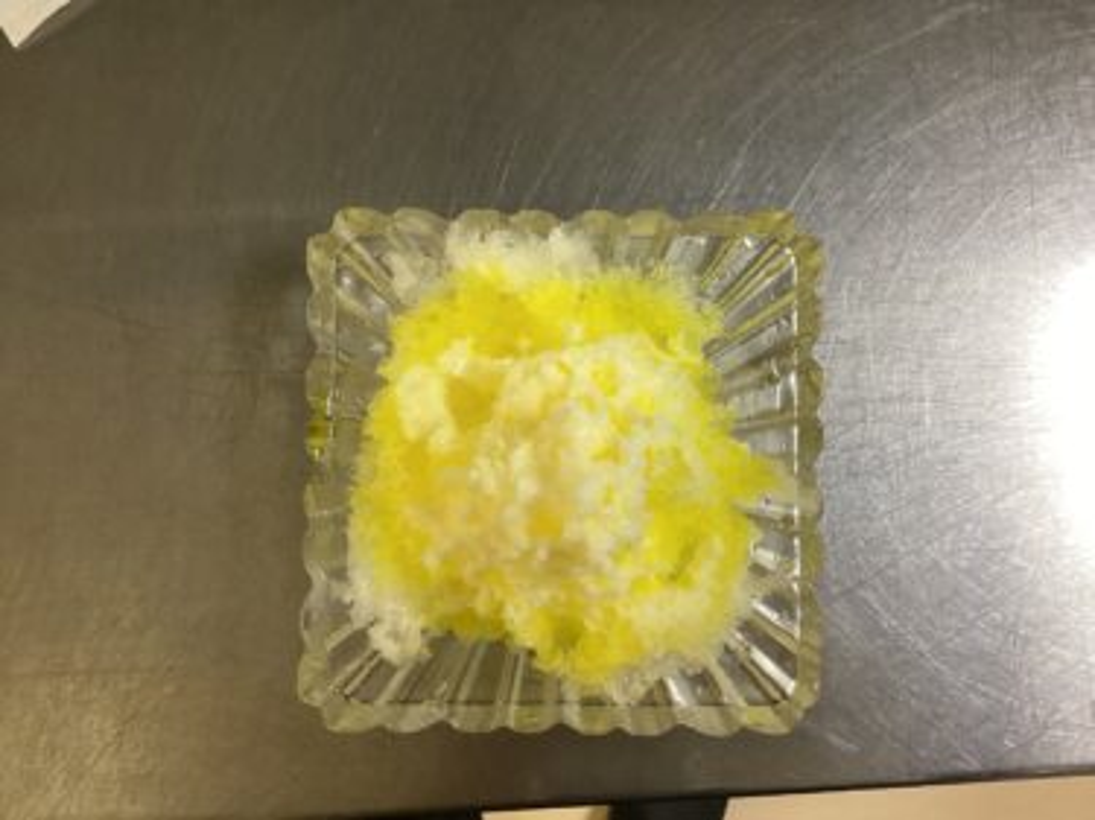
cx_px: 548
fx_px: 980
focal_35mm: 31
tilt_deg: -87.7
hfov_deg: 58.4
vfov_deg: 45.4
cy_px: 410
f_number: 2.4
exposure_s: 1/60
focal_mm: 3.3
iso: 160
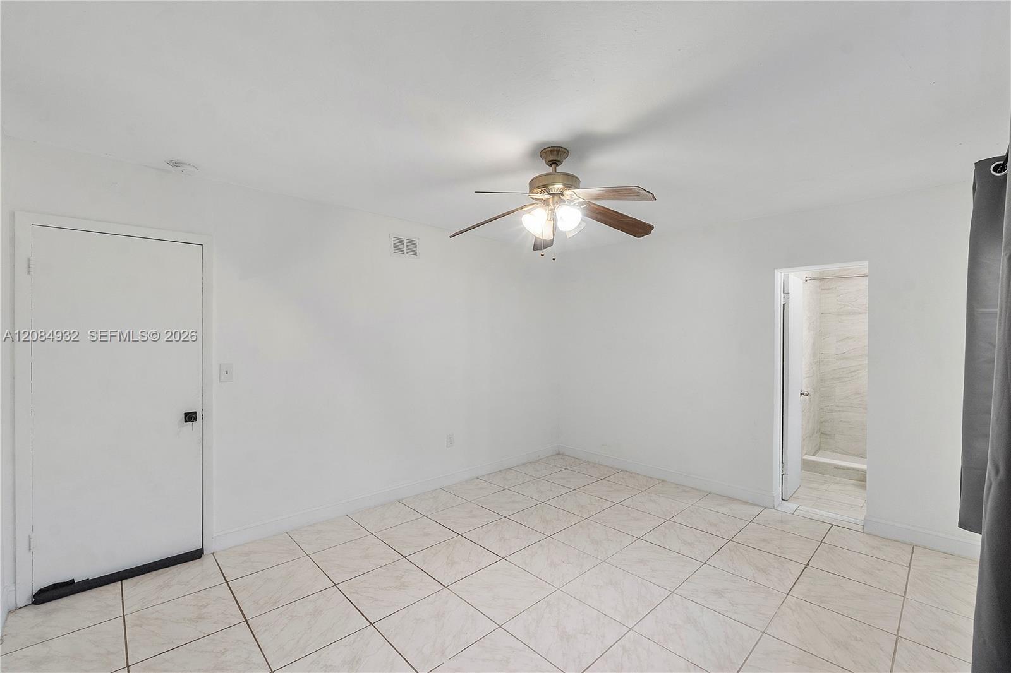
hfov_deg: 100.4
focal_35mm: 15
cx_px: 506
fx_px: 421
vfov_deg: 77.3
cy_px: 336
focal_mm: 10
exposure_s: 1/3
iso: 160
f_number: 11
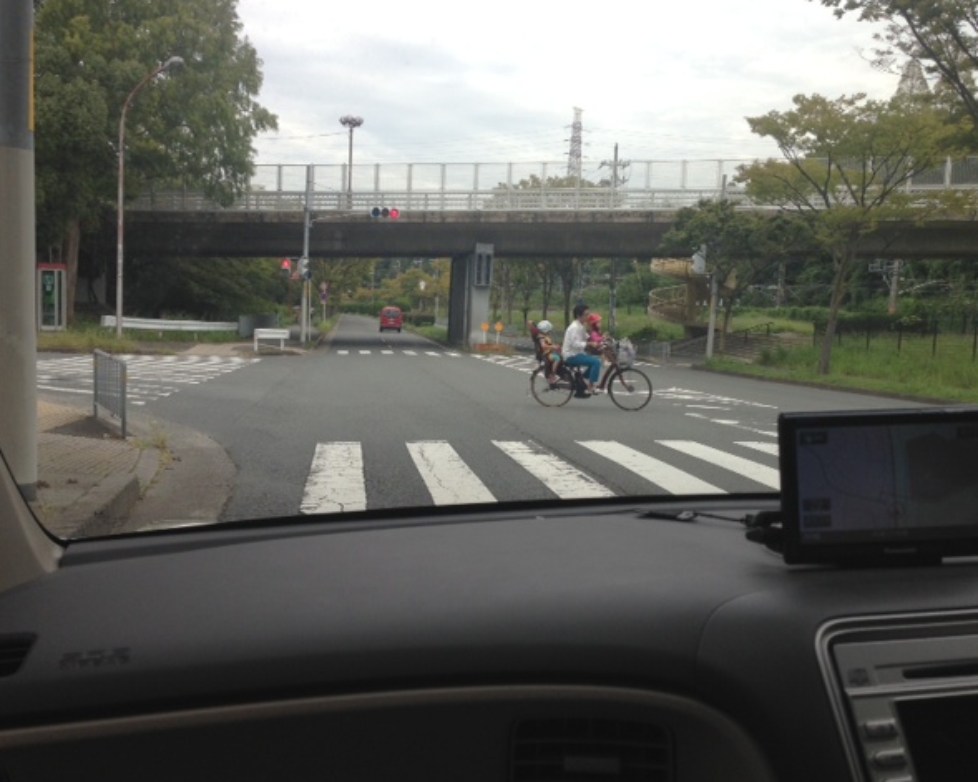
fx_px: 1013
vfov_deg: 42.2
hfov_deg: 51.5
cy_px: 393
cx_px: 496
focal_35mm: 35
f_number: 2.4
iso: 50
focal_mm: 4.13
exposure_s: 1/497
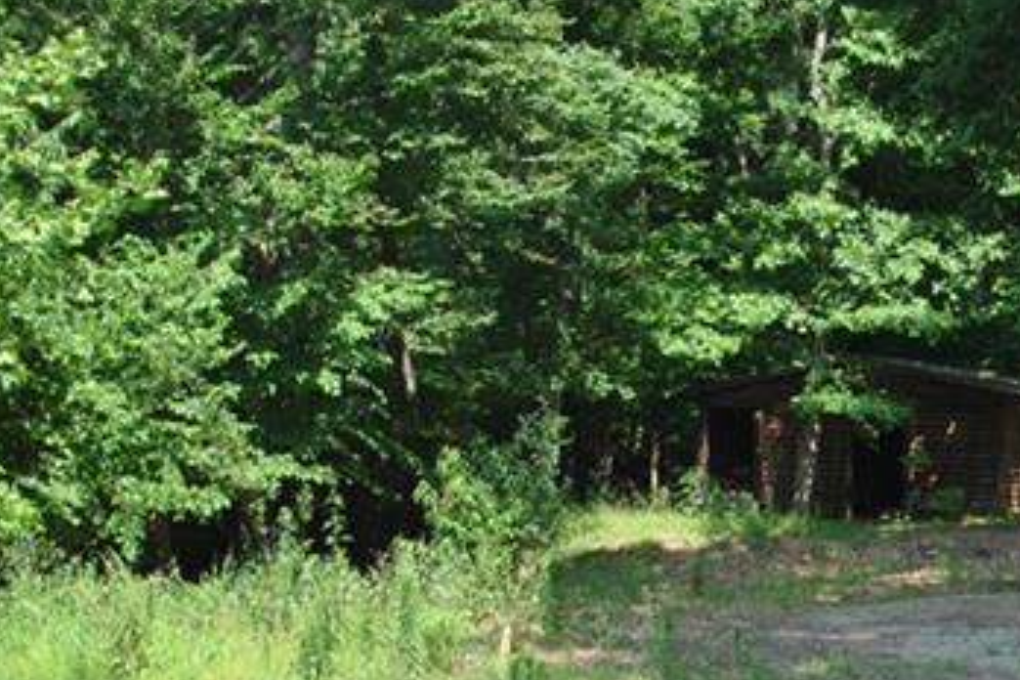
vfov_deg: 12.9
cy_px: 519
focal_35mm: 106
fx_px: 3003
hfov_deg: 19.2
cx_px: 639
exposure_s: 1/200
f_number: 5.6
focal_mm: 24
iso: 100
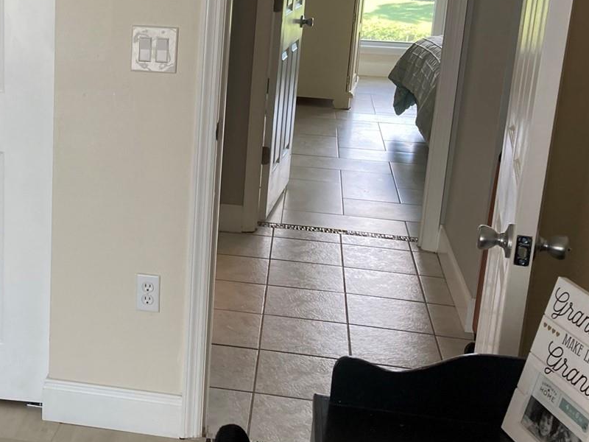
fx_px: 953
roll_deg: -0.2
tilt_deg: -13.4
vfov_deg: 26.0
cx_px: 88
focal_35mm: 56
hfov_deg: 33.0
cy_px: 160
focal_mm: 3.99
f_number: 1.8
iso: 64
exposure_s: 1/120
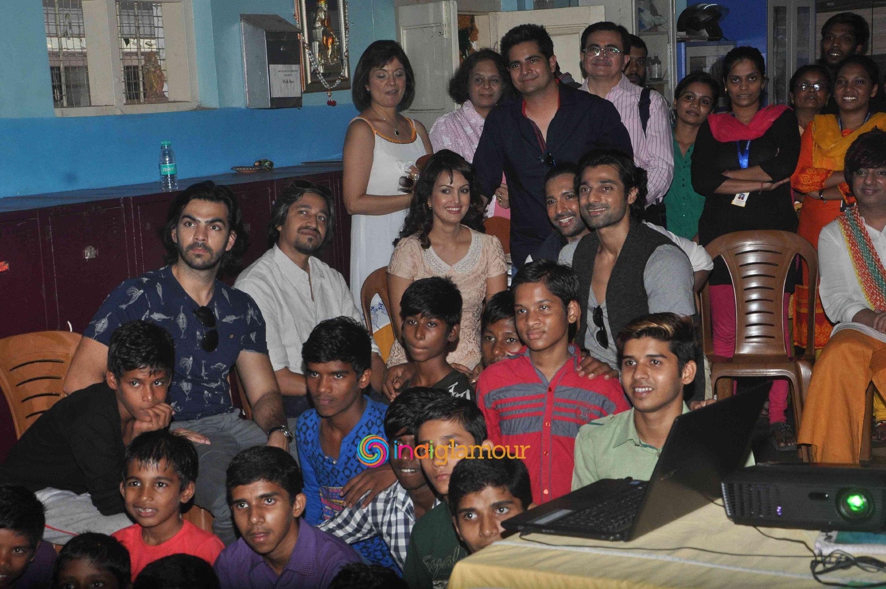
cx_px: 443
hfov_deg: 27.0
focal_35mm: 75
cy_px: 294
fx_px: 1844
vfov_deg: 18.1
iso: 800
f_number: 10
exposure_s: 1/250
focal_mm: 50
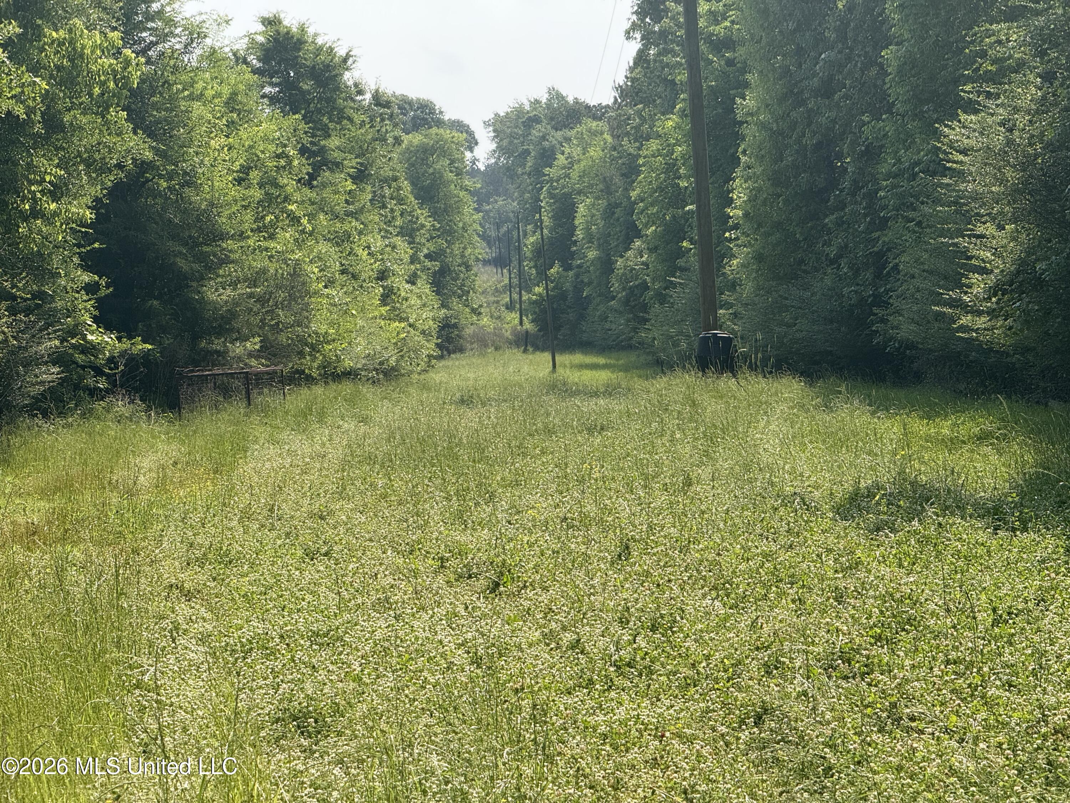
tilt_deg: +0.1
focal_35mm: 120
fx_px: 3709
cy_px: 402
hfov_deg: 16.4
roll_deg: +0.5
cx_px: 535
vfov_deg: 12.3
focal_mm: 15.66
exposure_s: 1/1227
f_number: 2.8
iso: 64
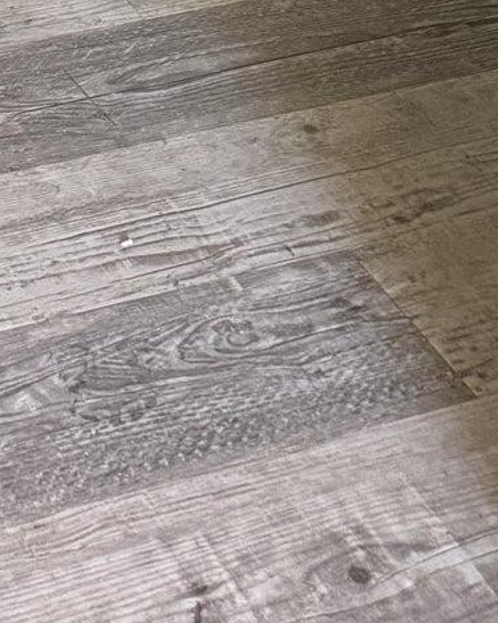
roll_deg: -1.8
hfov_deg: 12.9
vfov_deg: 13.0
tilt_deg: -8.9
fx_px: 2119
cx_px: -154
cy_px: -847
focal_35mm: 115
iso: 400
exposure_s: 1/60
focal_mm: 6.76
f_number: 1.78
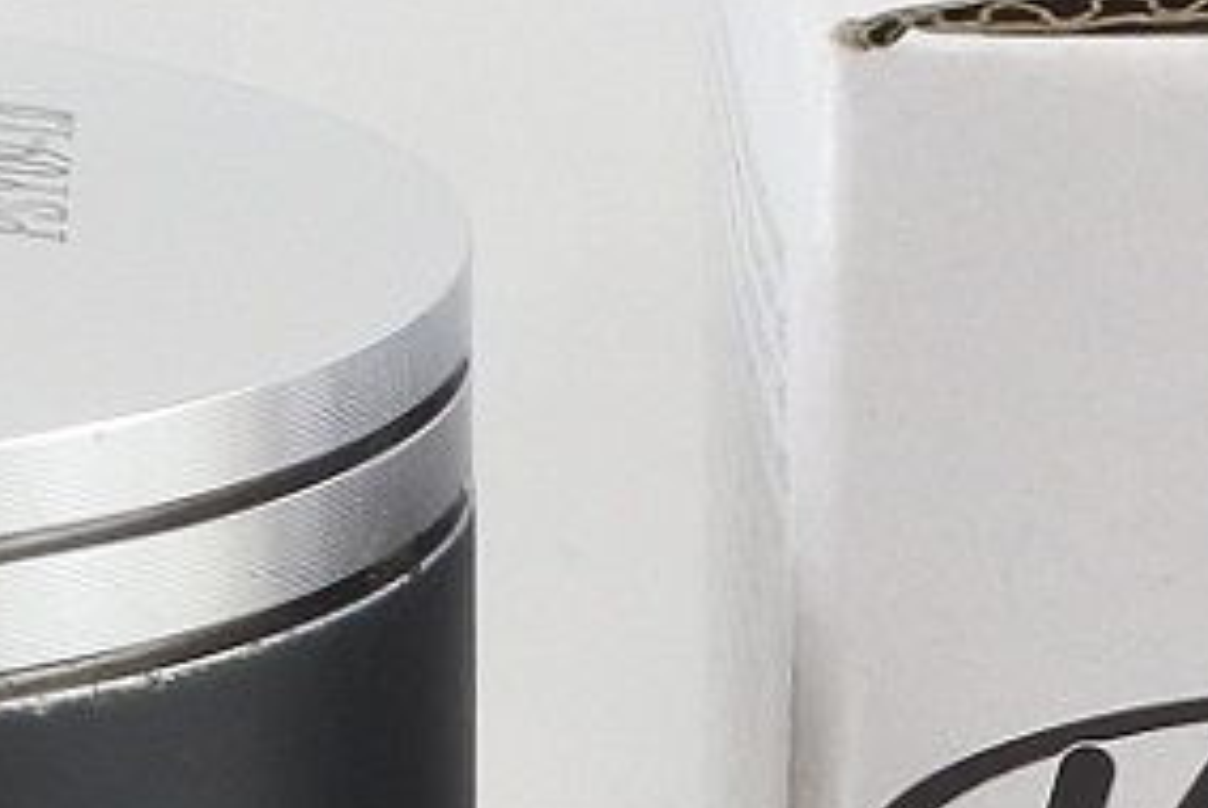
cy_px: 1150
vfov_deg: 4.0
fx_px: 11488
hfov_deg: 6.0
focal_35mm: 342
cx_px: 491
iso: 450
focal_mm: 18.9
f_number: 4.5
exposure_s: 1/125
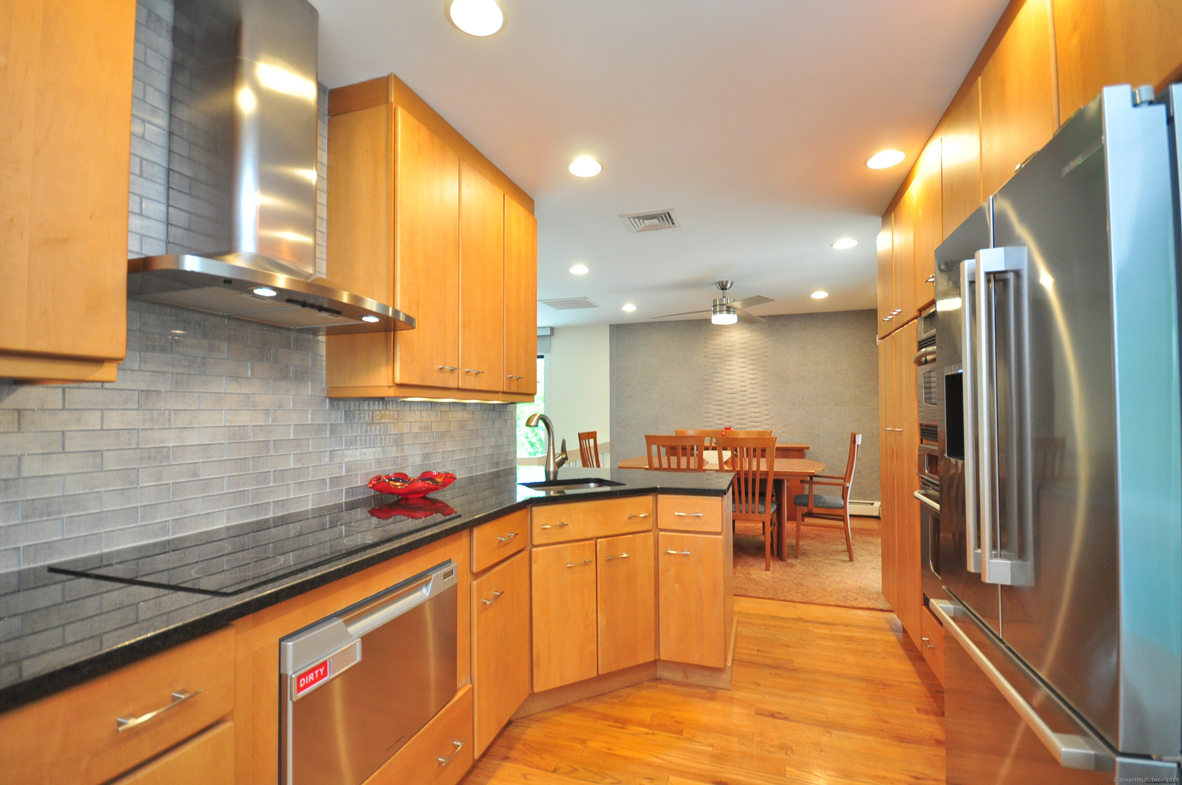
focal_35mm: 16
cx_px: 591
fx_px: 541
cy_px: 392
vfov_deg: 71.9
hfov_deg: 95.1
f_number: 4.2
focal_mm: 11
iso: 640
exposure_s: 1/30
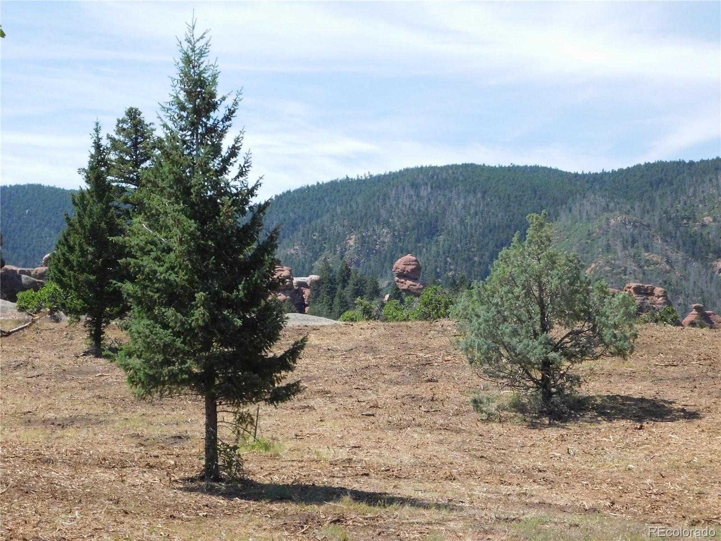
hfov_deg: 29.4
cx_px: 360
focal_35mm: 66
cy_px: 270
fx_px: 1375
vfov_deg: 22.3
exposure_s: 1/1000
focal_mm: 11.7
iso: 800
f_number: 8.4
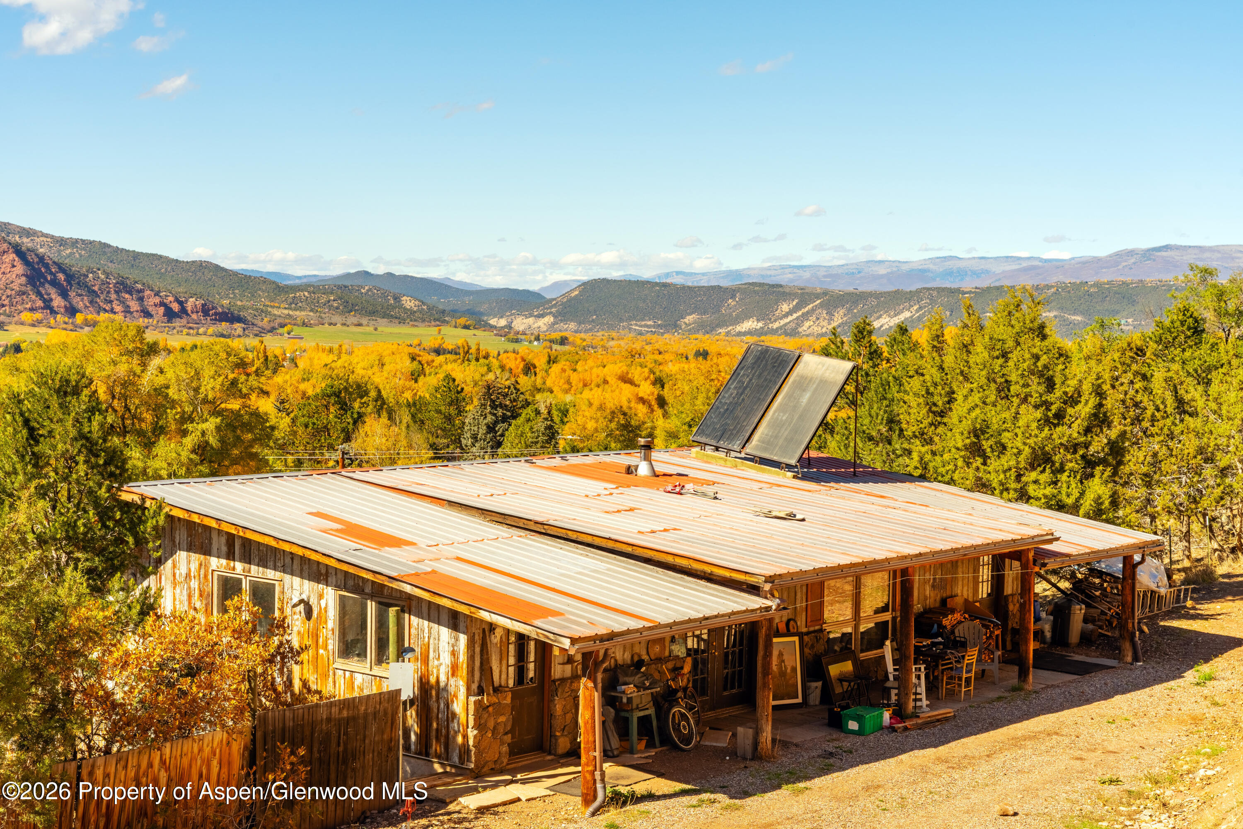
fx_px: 1985
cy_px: 414
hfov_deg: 34.8
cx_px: 622
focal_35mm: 58
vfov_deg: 23.6
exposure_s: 1/3200
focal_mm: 57.5
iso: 200
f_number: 11
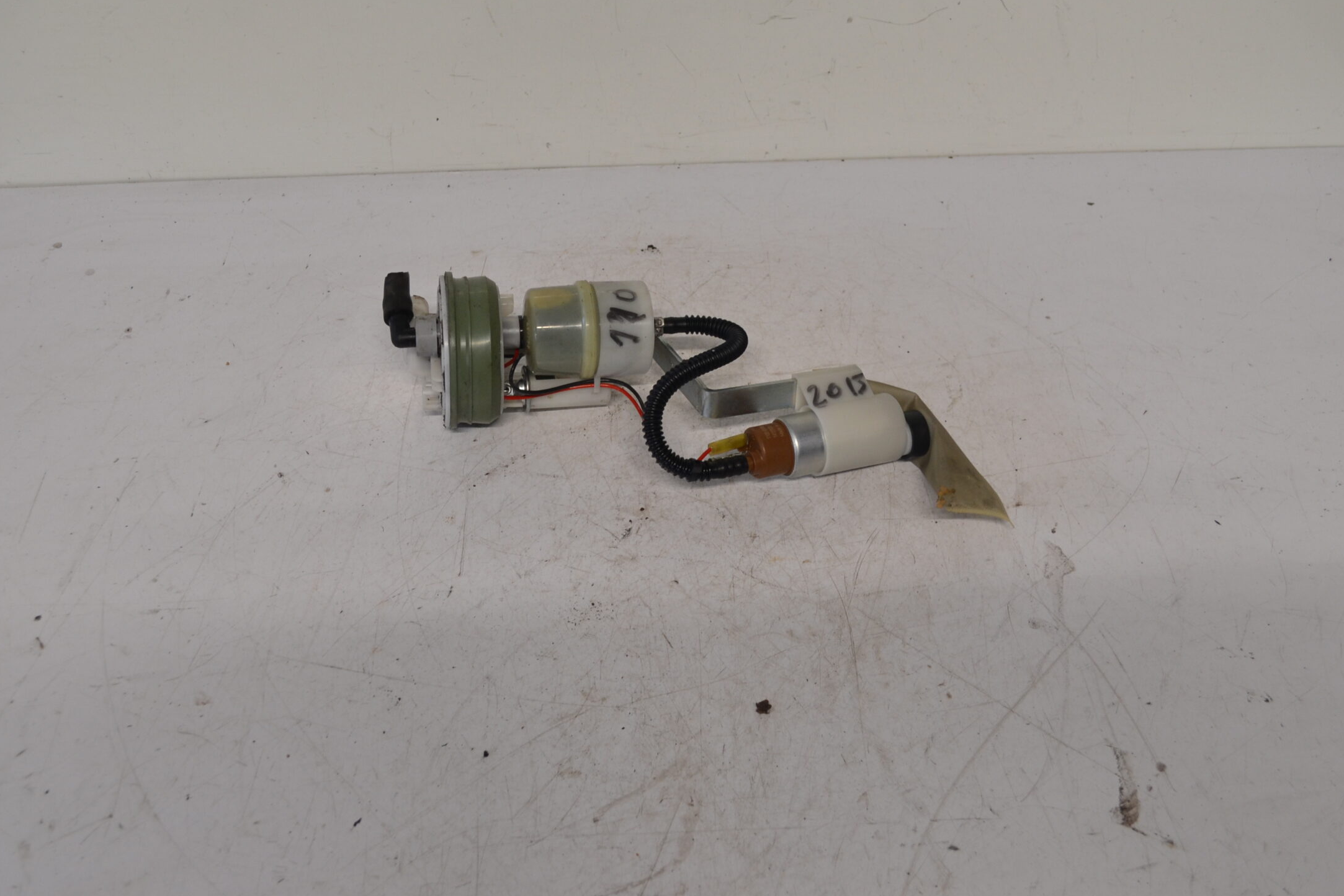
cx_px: 610
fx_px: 1456
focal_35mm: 39
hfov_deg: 49.5
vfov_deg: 34.1
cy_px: 374
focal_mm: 22
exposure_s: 1/50
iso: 400
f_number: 5
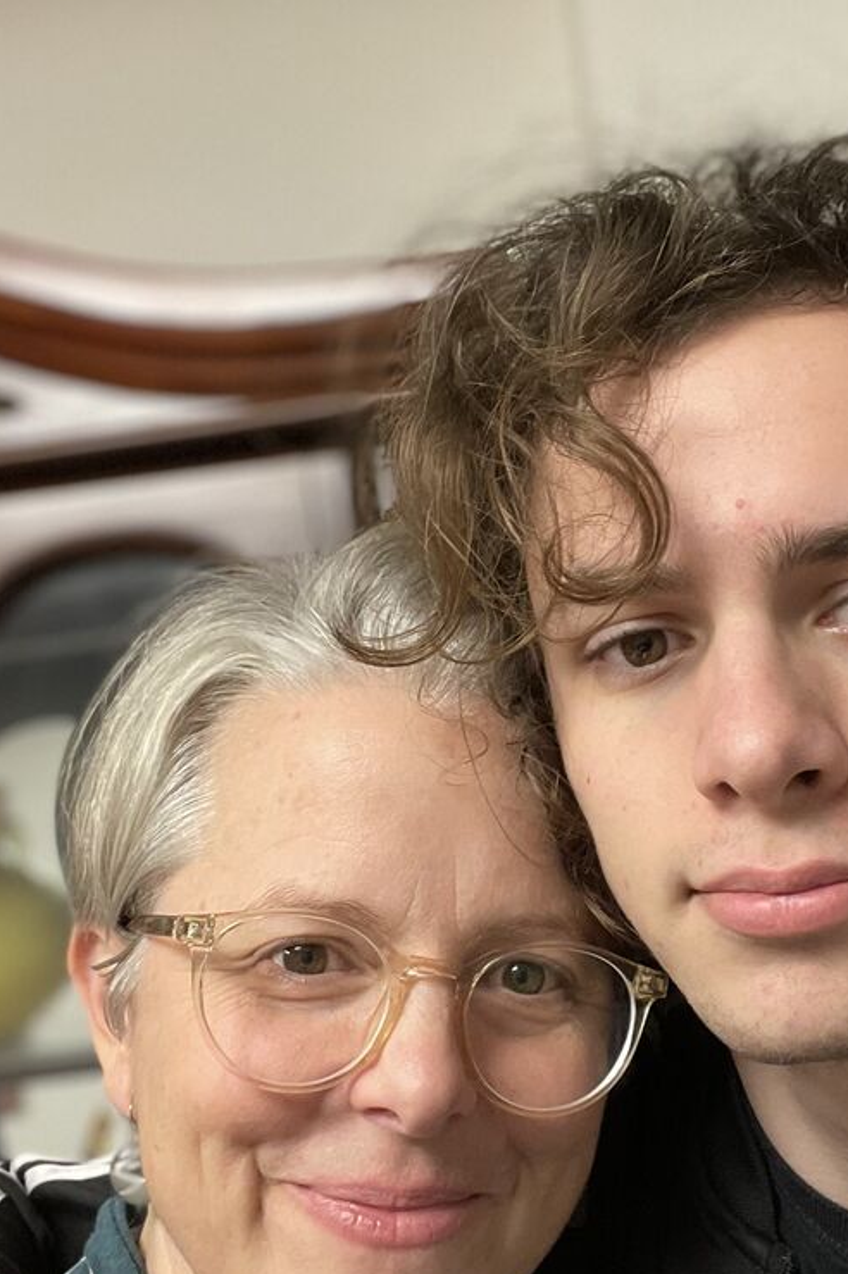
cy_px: 724
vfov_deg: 40.3
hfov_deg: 27.2
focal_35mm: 49
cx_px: 603
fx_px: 1733
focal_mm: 2.71
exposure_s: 1/50
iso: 200
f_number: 2.2
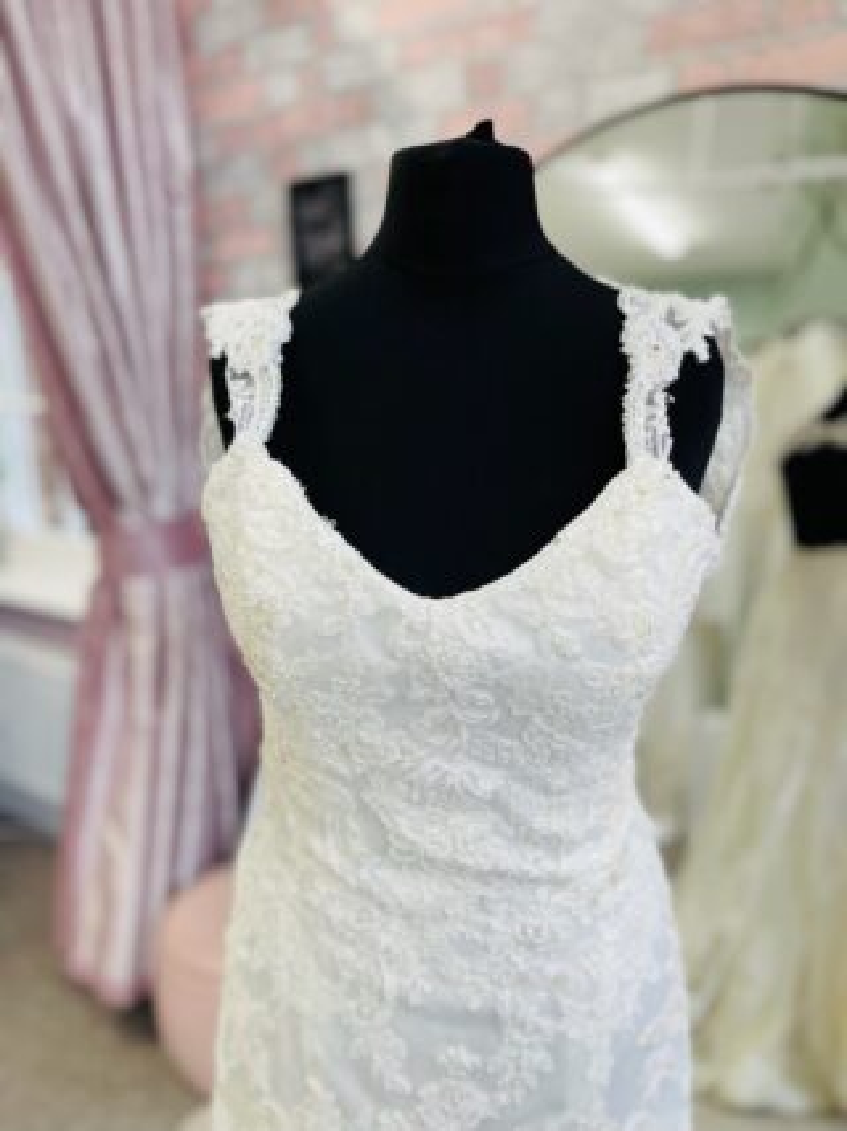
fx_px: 849
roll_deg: +0.7
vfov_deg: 67.3
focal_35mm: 26
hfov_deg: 53.0
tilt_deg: -14.3
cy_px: 566
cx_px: 424
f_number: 1.6
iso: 64
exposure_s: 1/100
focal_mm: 5.1
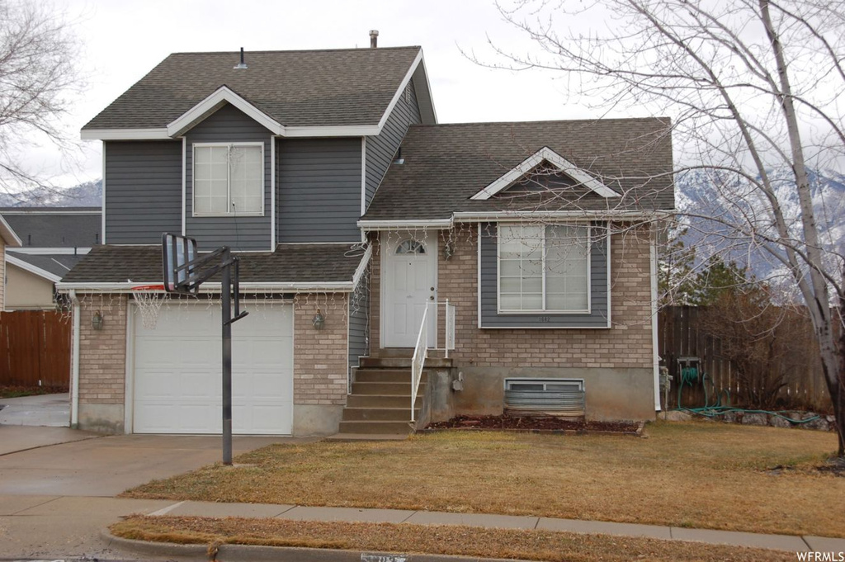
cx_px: 422
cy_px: 281
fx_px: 1407
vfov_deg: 22.6
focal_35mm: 60
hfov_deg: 33.4
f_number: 5.6
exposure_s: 1/125
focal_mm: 40
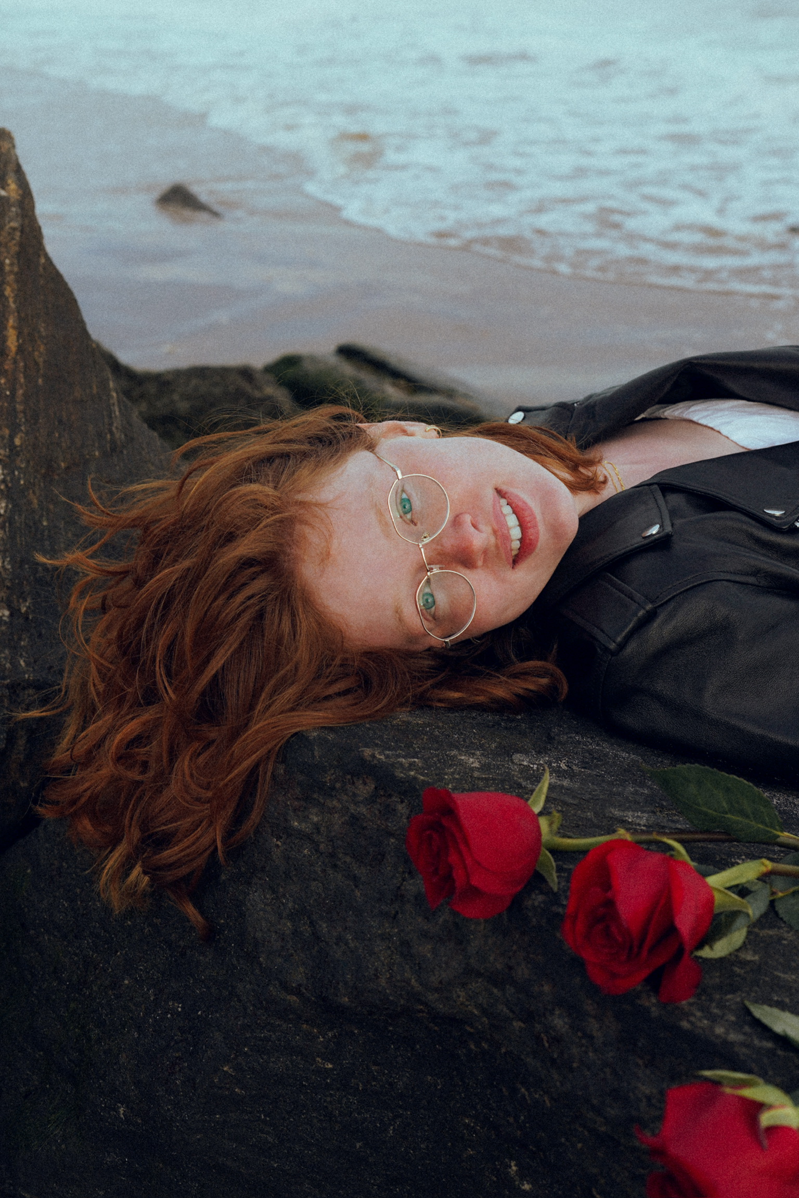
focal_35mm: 35
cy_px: 599
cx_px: 400
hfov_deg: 37.9
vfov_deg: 54.4
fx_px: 1165
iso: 125
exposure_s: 1/400
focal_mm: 35
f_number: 4.5
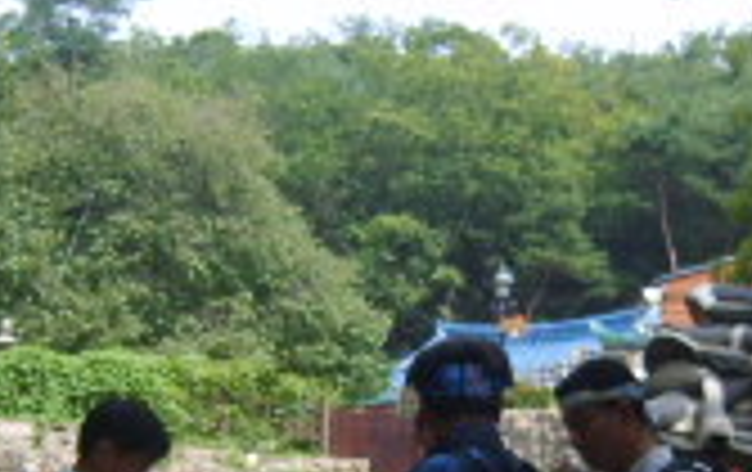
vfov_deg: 9.2
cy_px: 423
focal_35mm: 142
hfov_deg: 14.7
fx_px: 2915
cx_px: 374
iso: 50
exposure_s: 1/500
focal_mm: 7.4
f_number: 2.8
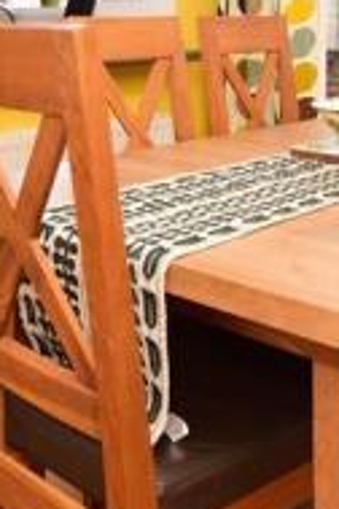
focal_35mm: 52
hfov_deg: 26.0
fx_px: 734
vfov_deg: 35.1
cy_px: 18
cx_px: 188
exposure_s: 1/80
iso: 400
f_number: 5.6
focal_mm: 10
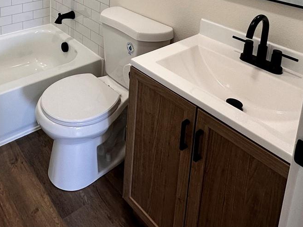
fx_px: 298
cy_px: -35
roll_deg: -0.7
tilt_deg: -12.2
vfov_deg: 34.7
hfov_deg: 50.8
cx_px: 63
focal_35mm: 34
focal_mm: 2.22
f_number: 2.2
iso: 100
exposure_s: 1/120
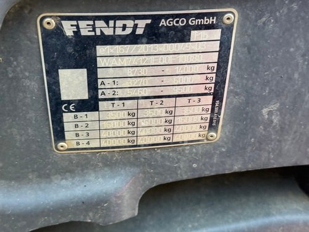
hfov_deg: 39.7
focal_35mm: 48
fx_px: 428
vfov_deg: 30.3
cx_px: 154
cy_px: 116
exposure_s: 1/242
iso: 125
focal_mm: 6.76
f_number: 1.78
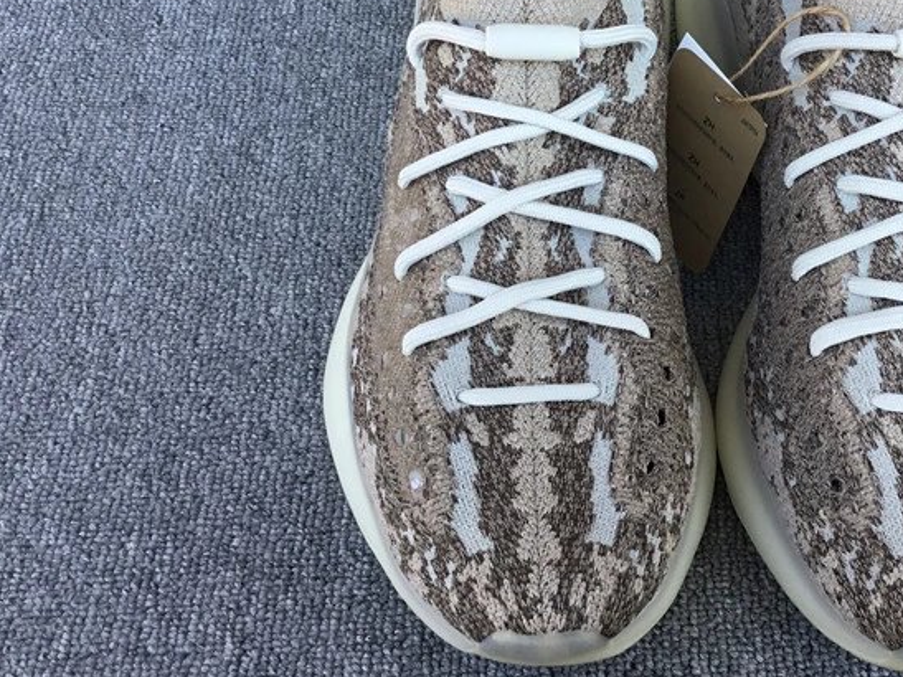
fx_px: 1330
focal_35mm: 51
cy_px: 189
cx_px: 660
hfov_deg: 36.7
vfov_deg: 28.2
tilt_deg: -52.8
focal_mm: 3.3
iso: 25
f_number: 2.4
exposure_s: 1/303
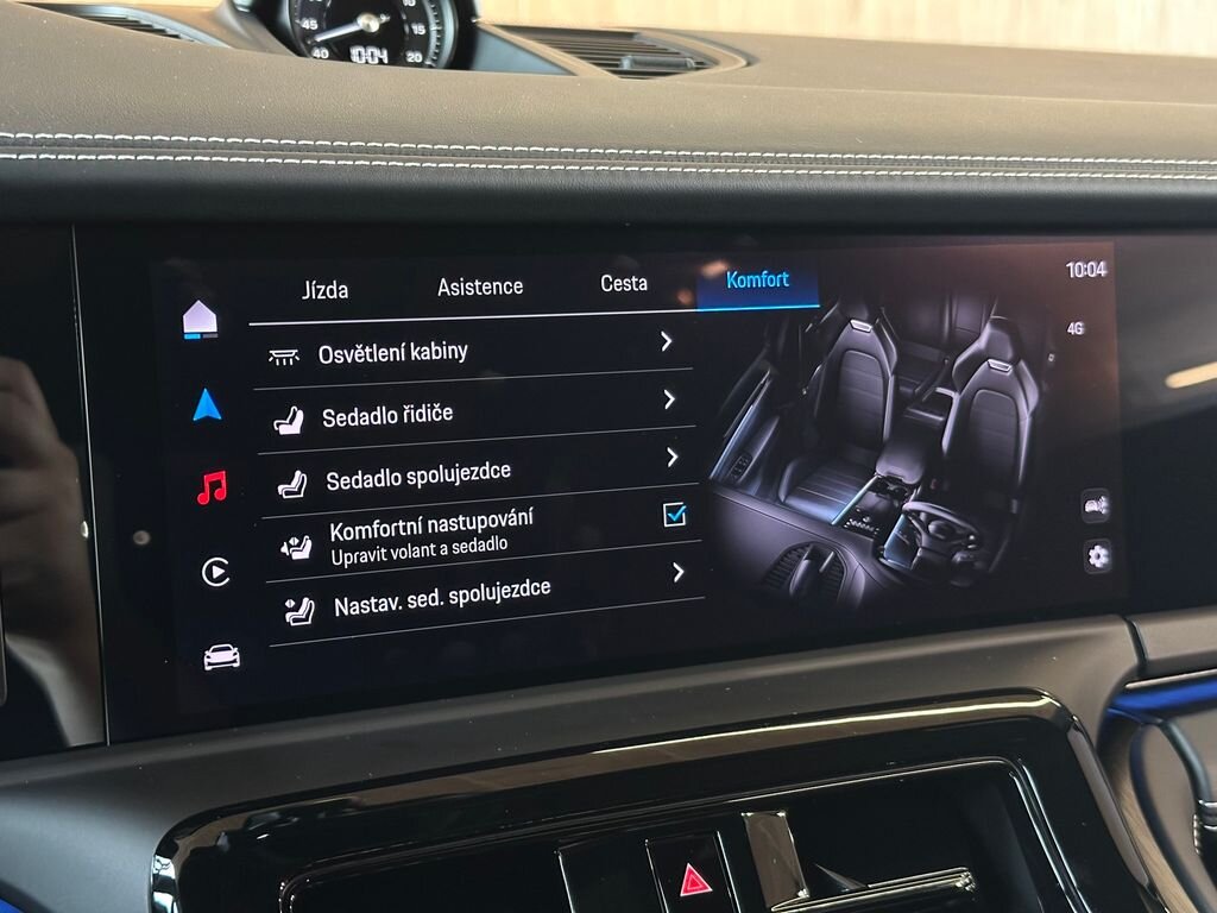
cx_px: 608
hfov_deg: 39.7
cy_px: 456
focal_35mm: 48
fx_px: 1688
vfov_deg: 30.3
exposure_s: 1/33
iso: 500
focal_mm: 6.86
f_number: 1.78
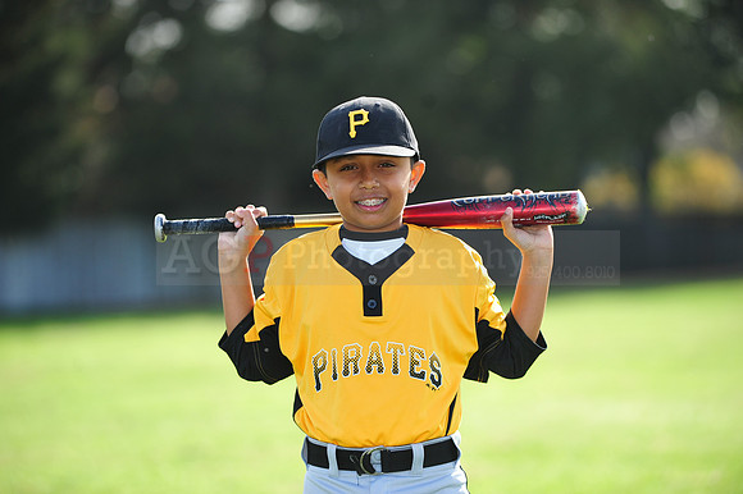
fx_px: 3816
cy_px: 247
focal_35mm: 185
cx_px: 372
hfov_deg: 11.1
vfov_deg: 7.4
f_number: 4.5
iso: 400
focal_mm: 185
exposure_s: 1/1000
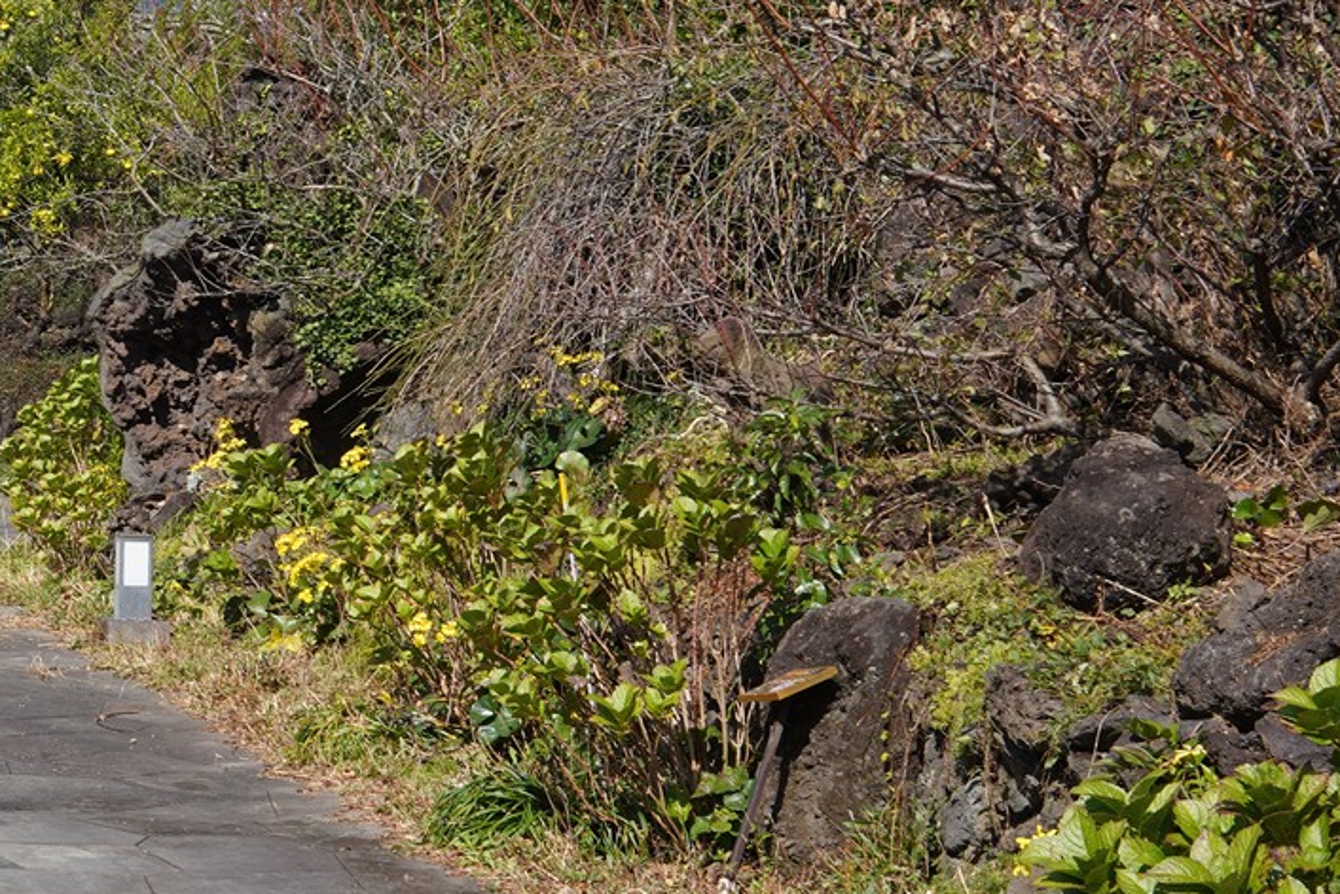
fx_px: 3686
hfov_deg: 19.2
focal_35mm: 99
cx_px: -362
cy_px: 316
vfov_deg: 13.8
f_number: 16
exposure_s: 1/100
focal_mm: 35
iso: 200
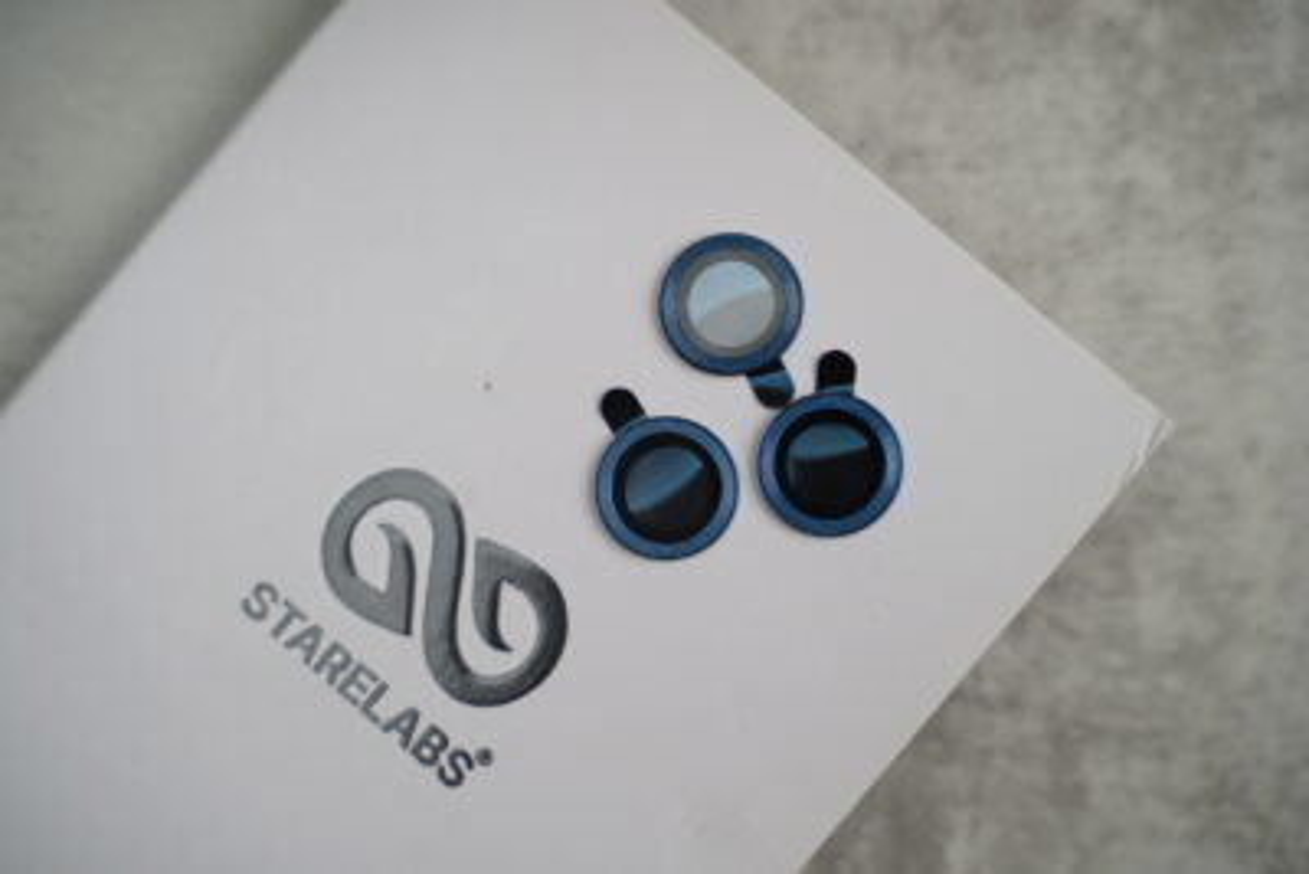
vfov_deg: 18.2
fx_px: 2728
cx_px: 654
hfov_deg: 27.0
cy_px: 437
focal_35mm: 75
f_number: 4
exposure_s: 1/80
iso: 400
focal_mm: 75
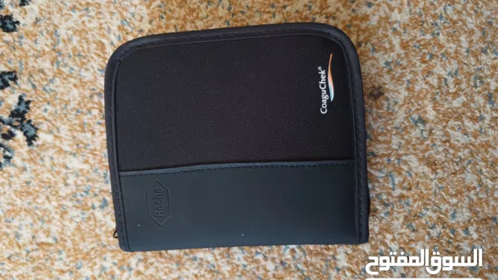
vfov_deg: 44.4
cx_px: 244
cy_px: 132
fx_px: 343
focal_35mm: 26
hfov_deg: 71.9
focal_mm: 6.06
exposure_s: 1/100
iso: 3200
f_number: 1.69
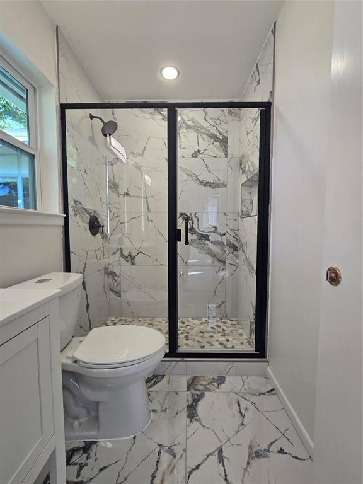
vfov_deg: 106.2
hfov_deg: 89.9
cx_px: 182
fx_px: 182
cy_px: 242
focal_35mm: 13
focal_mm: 2.2
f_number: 2.2
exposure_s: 1/54.6
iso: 64
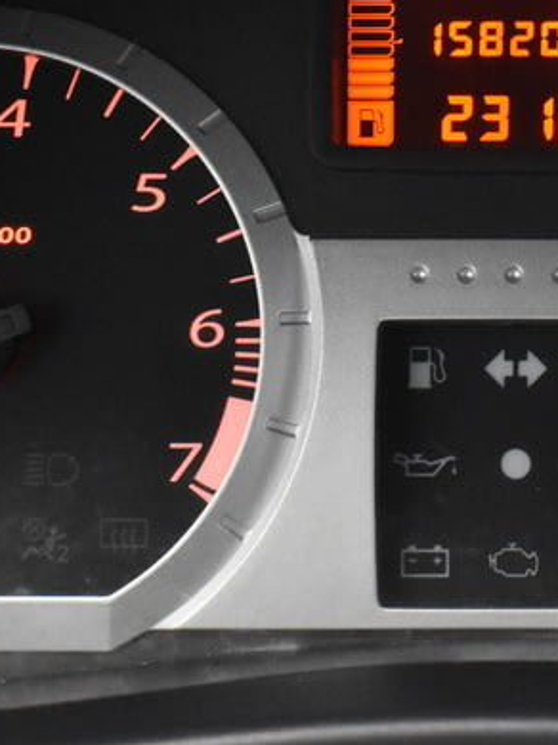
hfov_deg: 14.6
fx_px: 2152
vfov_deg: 19.6
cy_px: 298
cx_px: 529
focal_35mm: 100
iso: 5000
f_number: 4.2
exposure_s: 1/50
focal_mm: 30
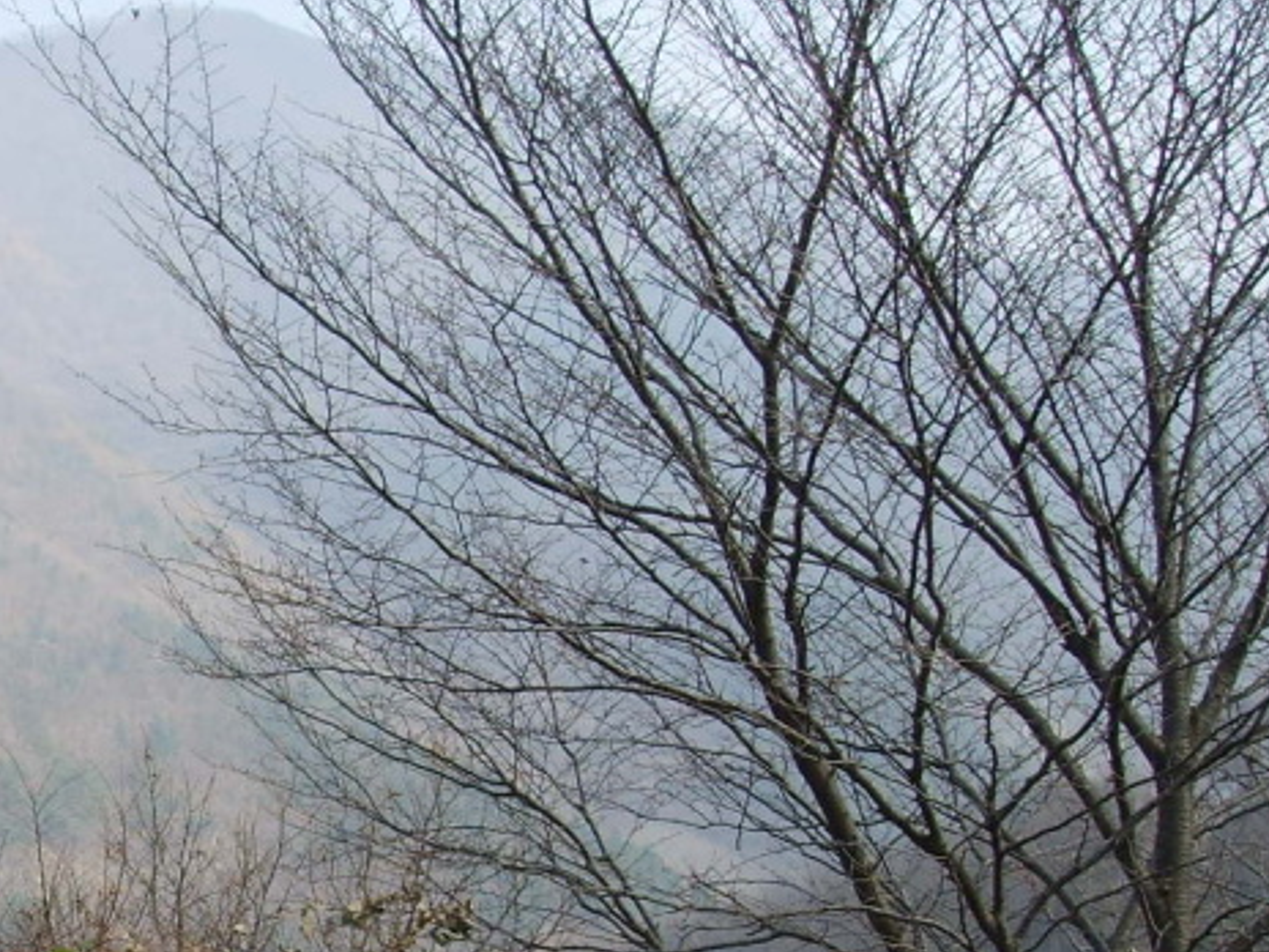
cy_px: 875
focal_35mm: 86
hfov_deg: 22.2
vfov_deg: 16.9
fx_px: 3153
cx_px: 129
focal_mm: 6.6
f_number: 3.5
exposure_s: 1/350
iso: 50
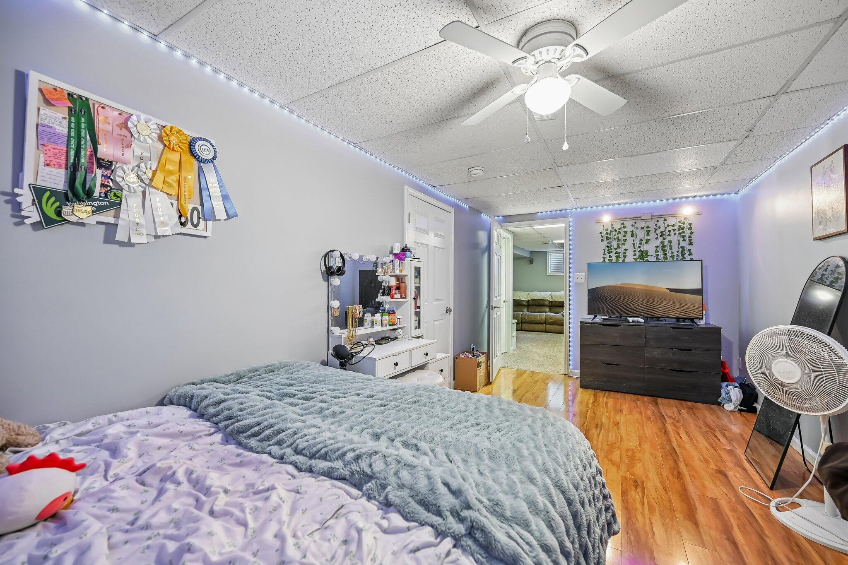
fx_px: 330
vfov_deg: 81.2
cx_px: 424
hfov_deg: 104.3
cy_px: 282
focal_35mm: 14
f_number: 4
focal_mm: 14
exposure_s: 1/6
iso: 400
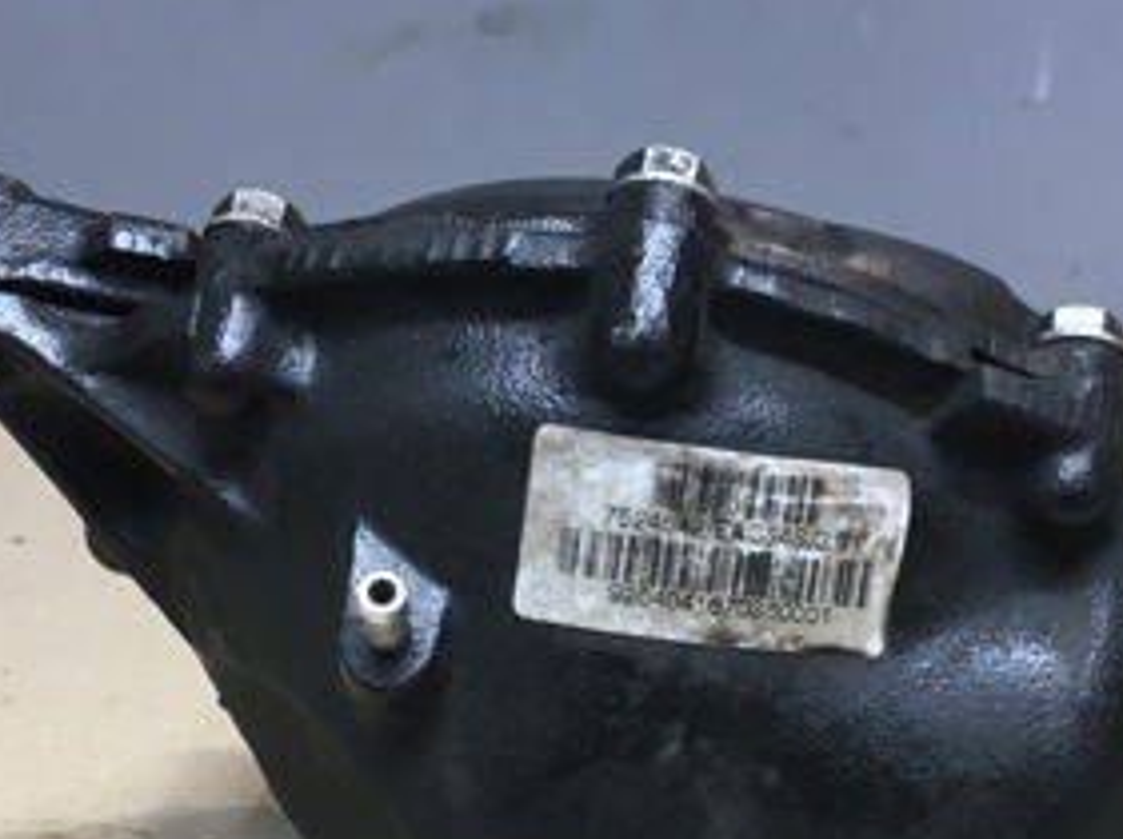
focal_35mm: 66
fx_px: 2138
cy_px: 817
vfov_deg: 21.5
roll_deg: +1.2
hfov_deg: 29.4
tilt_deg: -26.9
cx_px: 675
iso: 80
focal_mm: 4.15
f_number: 2.2
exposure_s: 1/33
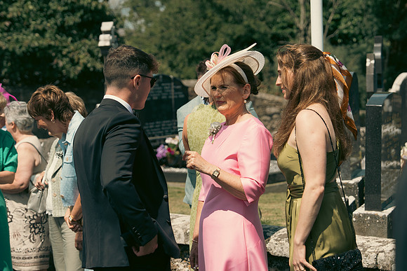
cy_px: 136
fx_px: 1187
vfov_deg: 13.0
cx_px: 204
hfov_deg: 19.5
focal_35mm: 105
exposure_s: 1/1600
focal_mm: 70
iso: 125
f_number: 3.5
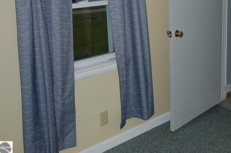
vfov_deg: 26.9
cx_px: 185
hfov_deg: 38.8
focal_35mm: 49
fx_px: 314
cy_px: 31
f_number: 4
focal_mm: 20
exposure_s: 1/250
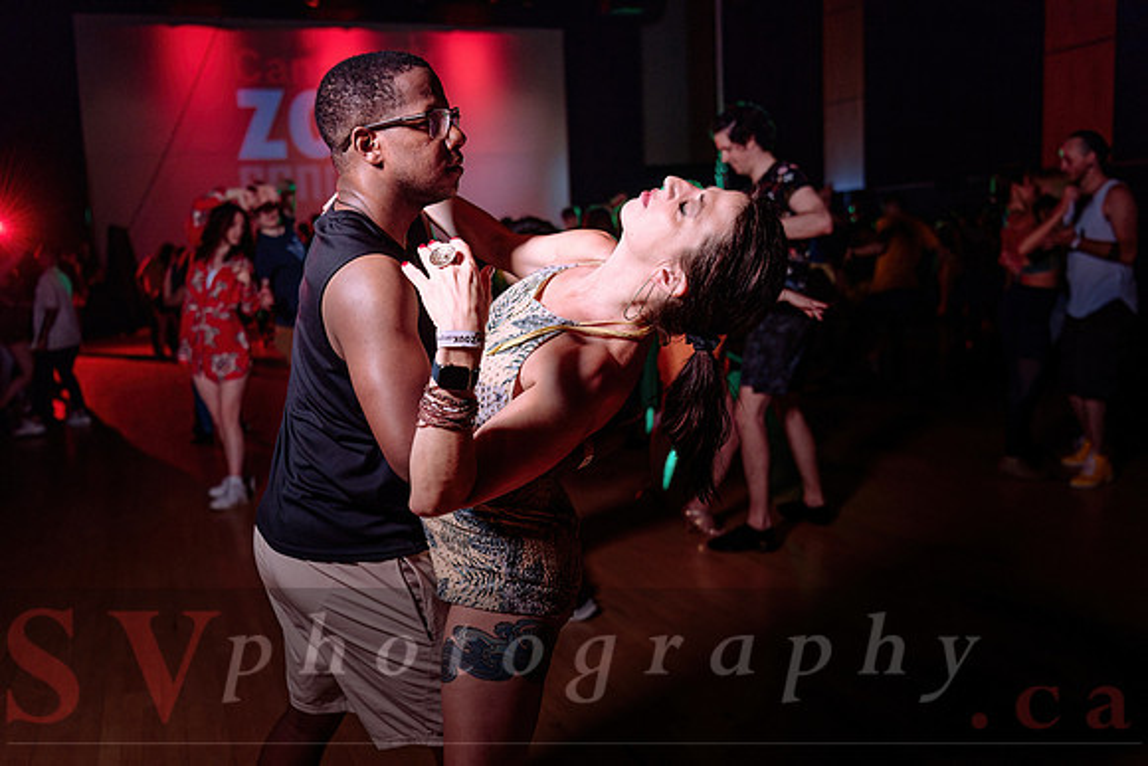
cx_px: 594
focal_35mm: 35
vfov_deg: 37.9
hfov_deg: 54.4
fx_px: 1116
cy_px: 409
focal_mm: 32
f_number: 2.8
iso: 800
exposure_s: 1/160
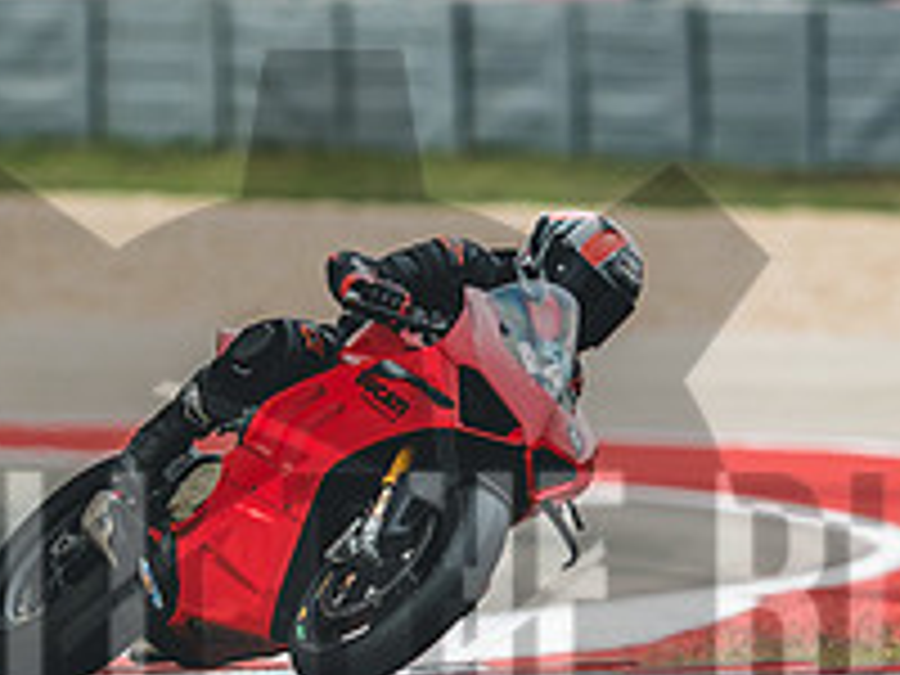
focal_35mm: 836
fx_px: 21736
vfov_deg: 1.8
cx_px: 333
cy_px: 601
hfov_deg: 2.4
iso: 250
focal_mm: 200
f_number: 2
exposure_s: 1/1600
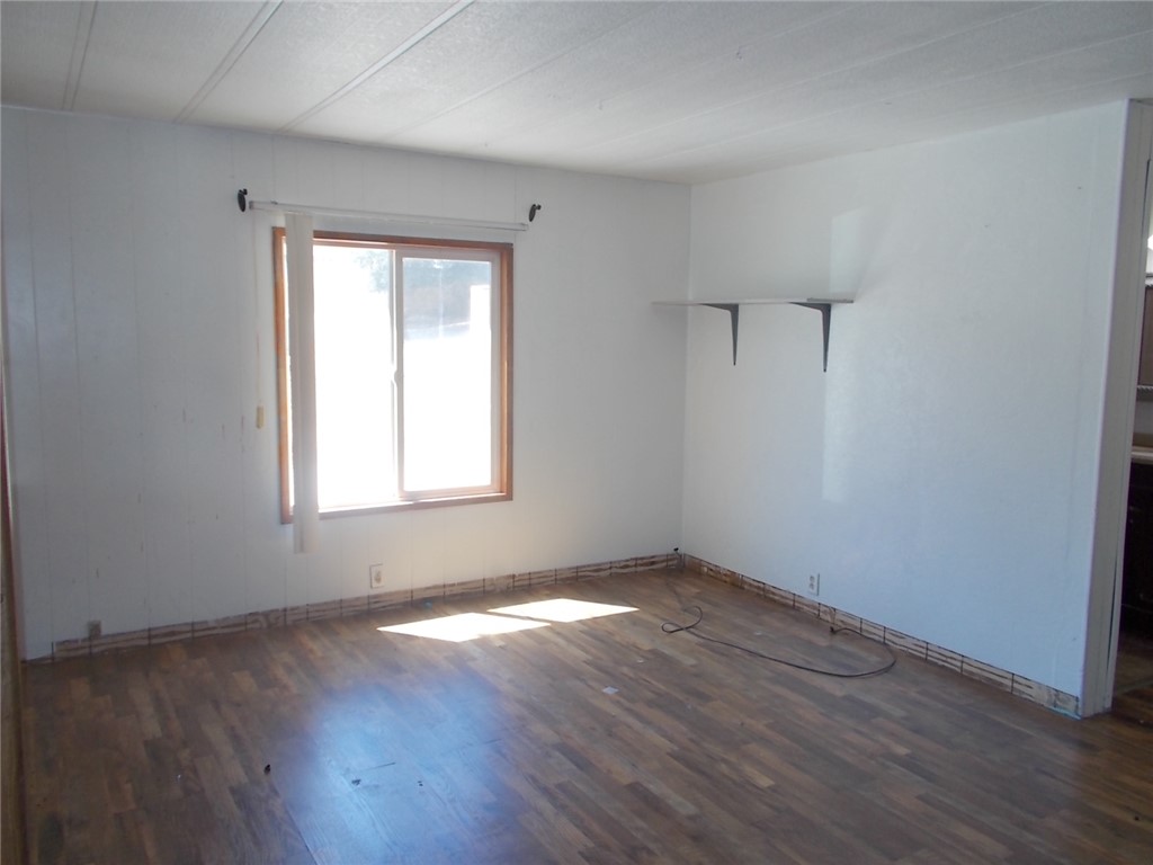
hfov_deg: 67.3
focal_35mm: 26
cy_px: 432
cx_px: 576
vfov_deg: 53.1
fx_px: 866
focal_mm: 4.6
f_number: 3.2
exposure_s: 1/40
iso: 80
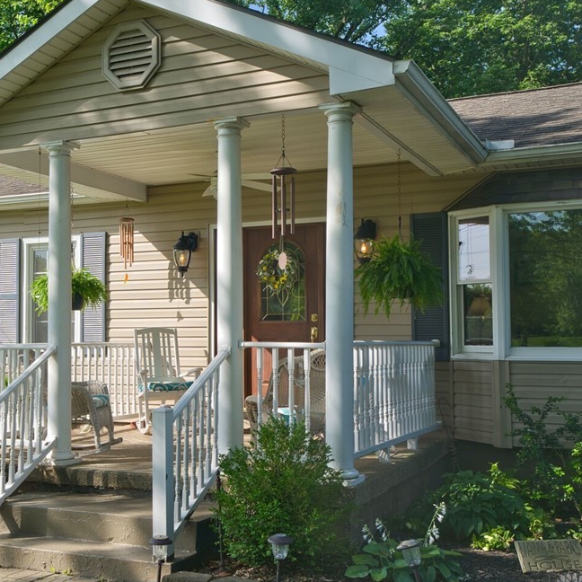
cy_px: 290
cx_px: 231
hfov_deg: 35.9
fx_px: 894
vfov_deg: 36.1
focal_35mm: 47
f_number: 10
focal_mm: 33
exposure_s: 1/60
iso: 100
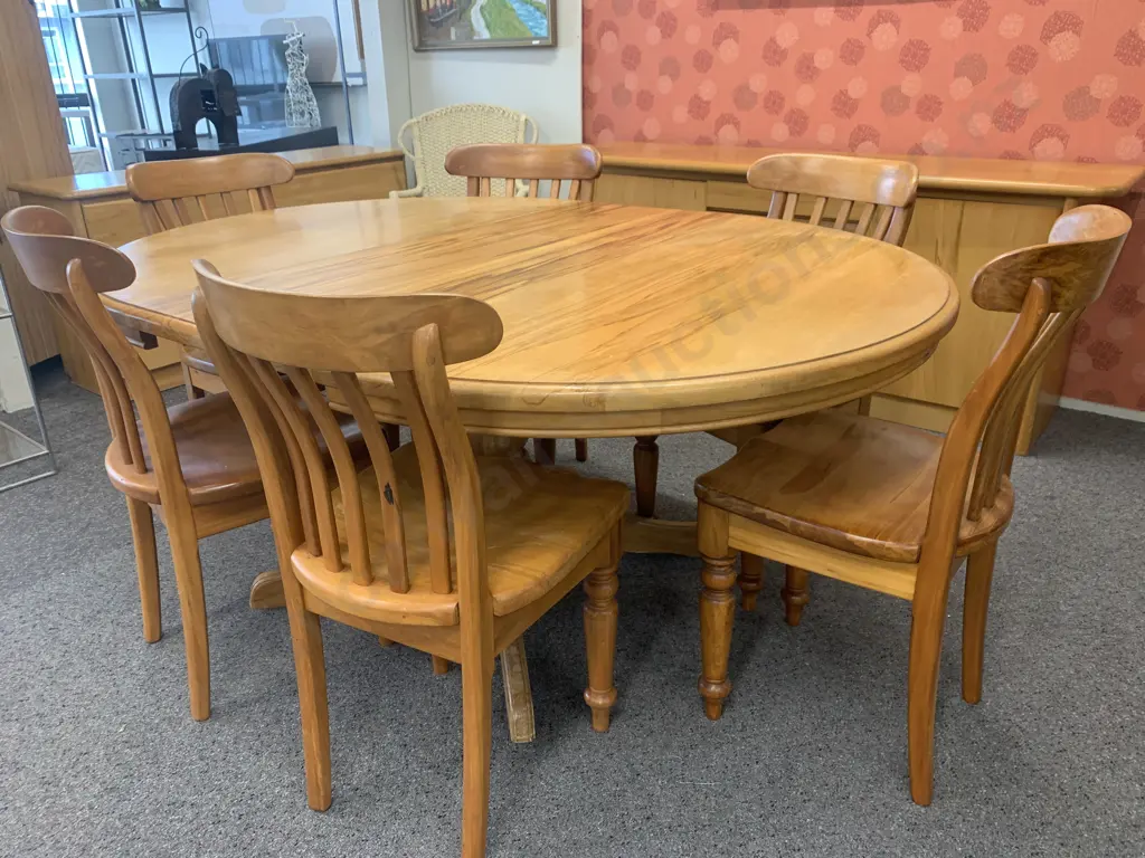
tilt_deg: -23.4
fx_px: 860
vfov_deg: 53.1
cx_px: 572
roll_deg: +1.3
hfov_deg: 67.3
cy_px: 429
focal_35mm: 26
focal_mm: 4.25
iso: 80
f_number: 1.8
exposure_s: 1/50
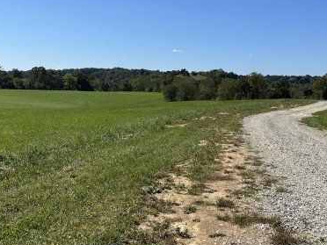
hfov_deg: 43.8
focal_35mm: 43
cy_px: 112
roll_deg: -2.2
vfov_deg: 33.6
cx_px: 142
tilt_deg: -3.2
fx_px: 406
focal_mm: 6.86
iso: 80
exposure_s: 1/6623
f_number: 1.78
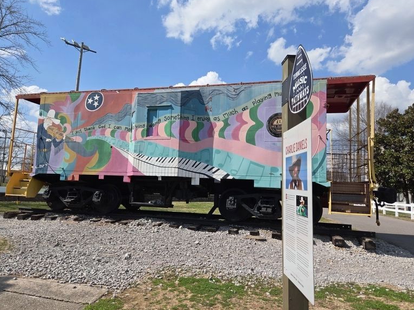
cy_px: 154
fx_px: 287
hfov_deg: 71.6
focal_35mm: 24
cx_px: 203
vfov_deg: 56.8
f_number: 1.8
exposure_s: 1/2289
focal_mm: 5.4
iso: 25
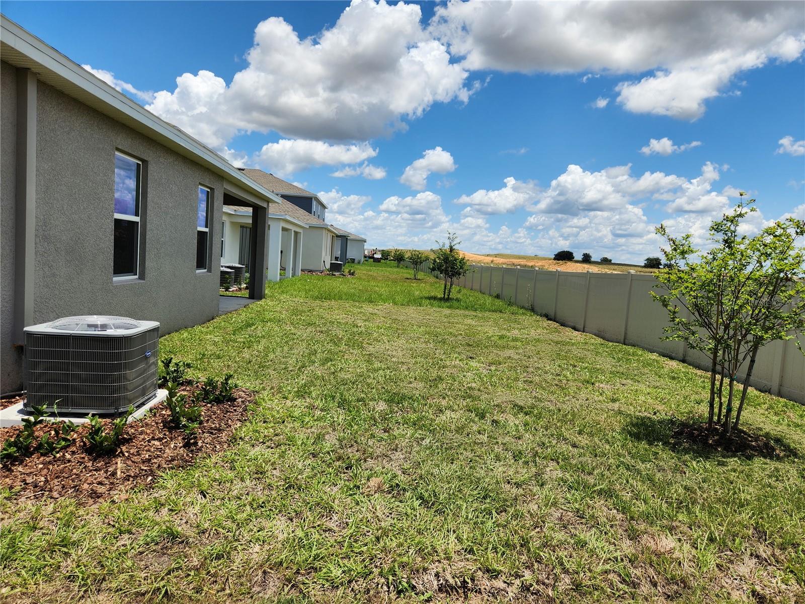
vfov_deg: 58.9
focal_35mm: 23
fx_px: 535
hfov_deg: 73.9
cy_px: 302
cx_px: 402
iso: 20
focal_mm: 5.4
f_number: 1.8
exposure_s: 1/2397
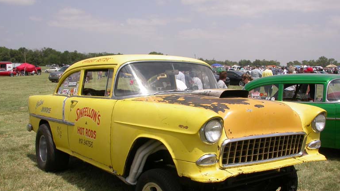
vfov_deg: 27.6
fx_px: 388
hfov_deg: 47.4
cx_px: 170
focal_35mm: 43
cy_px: 117
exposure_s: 1/440
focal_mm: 7.85
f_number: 7.5
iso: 100
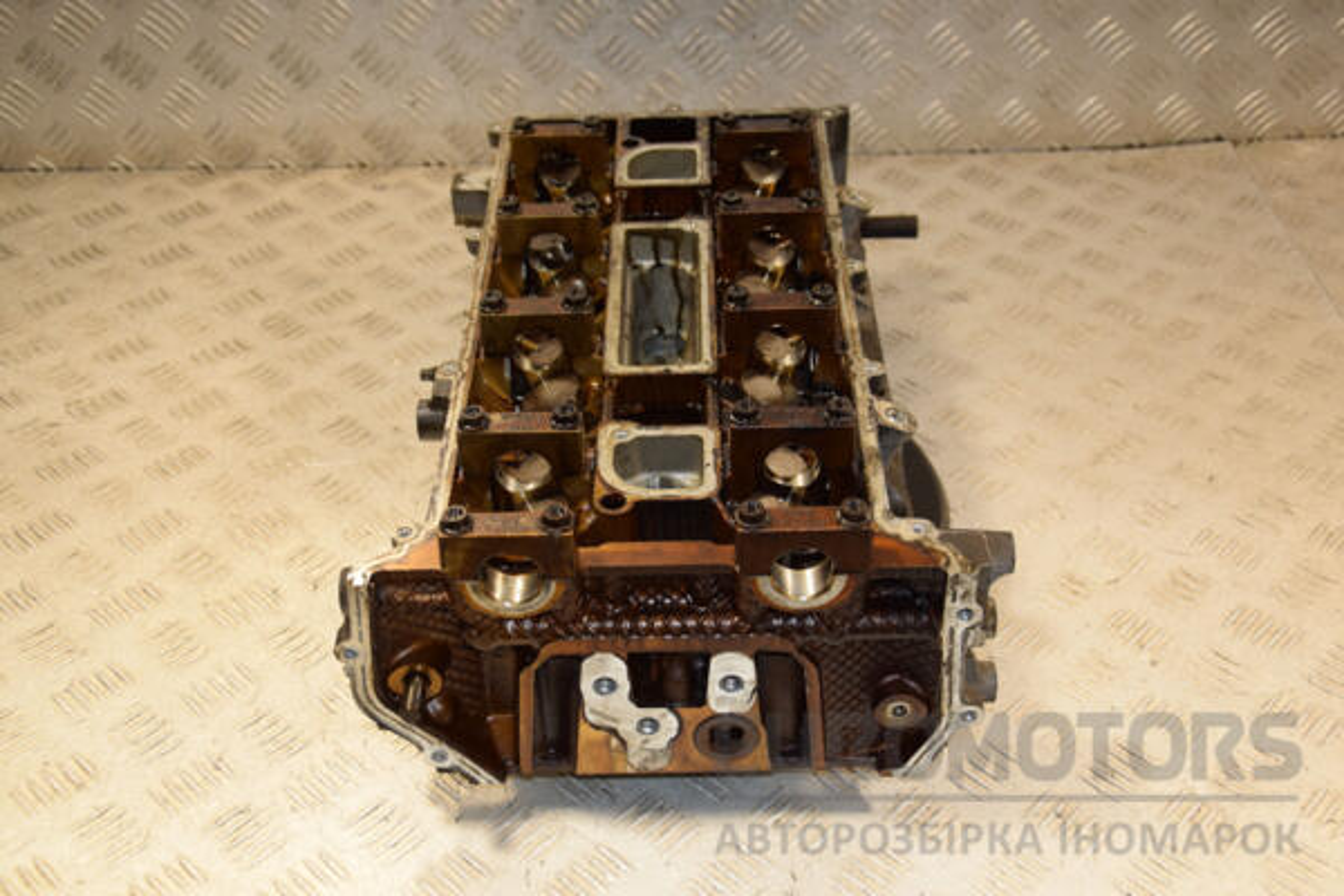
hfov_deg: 46.4
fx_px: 1568
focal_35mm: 42
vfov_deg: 31.9
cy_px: 448
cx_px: 672
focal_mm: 28
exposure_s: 1/200
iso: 800
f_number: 5
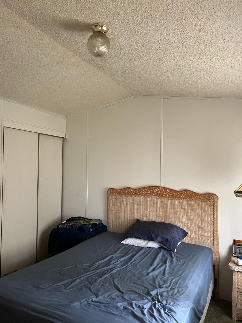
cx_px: 121
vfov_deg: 67.3
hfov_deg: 53.1
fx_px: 242
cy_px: 162
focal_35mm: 26
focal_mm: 5.7
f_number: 1.5
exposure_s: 1/40
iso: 400
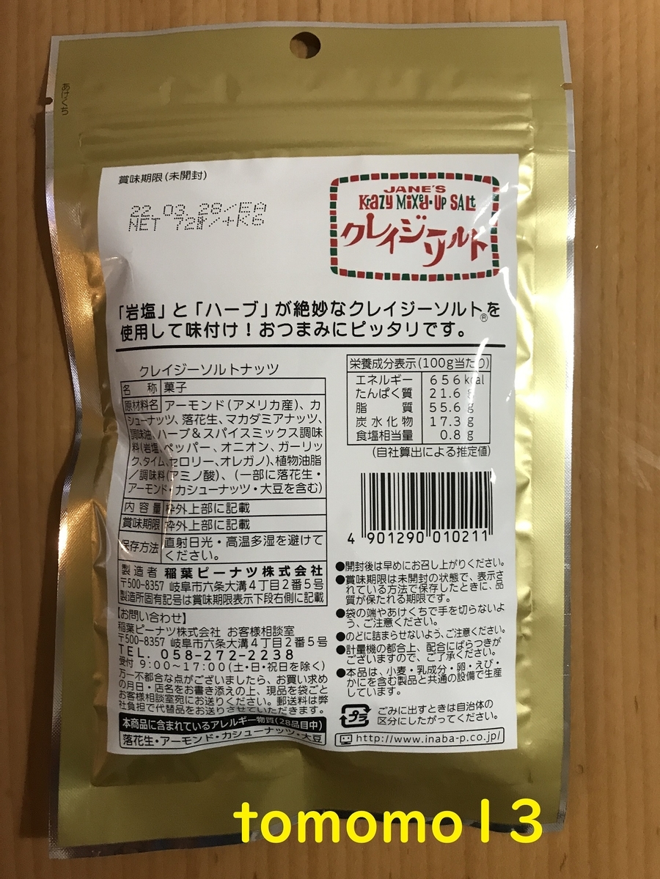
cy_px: 440
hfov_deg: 49.7
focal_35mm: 28
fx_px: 712
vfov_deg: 63.4
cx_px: 330
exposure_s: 1/17
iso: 50
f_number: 1.8
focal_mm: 3.99
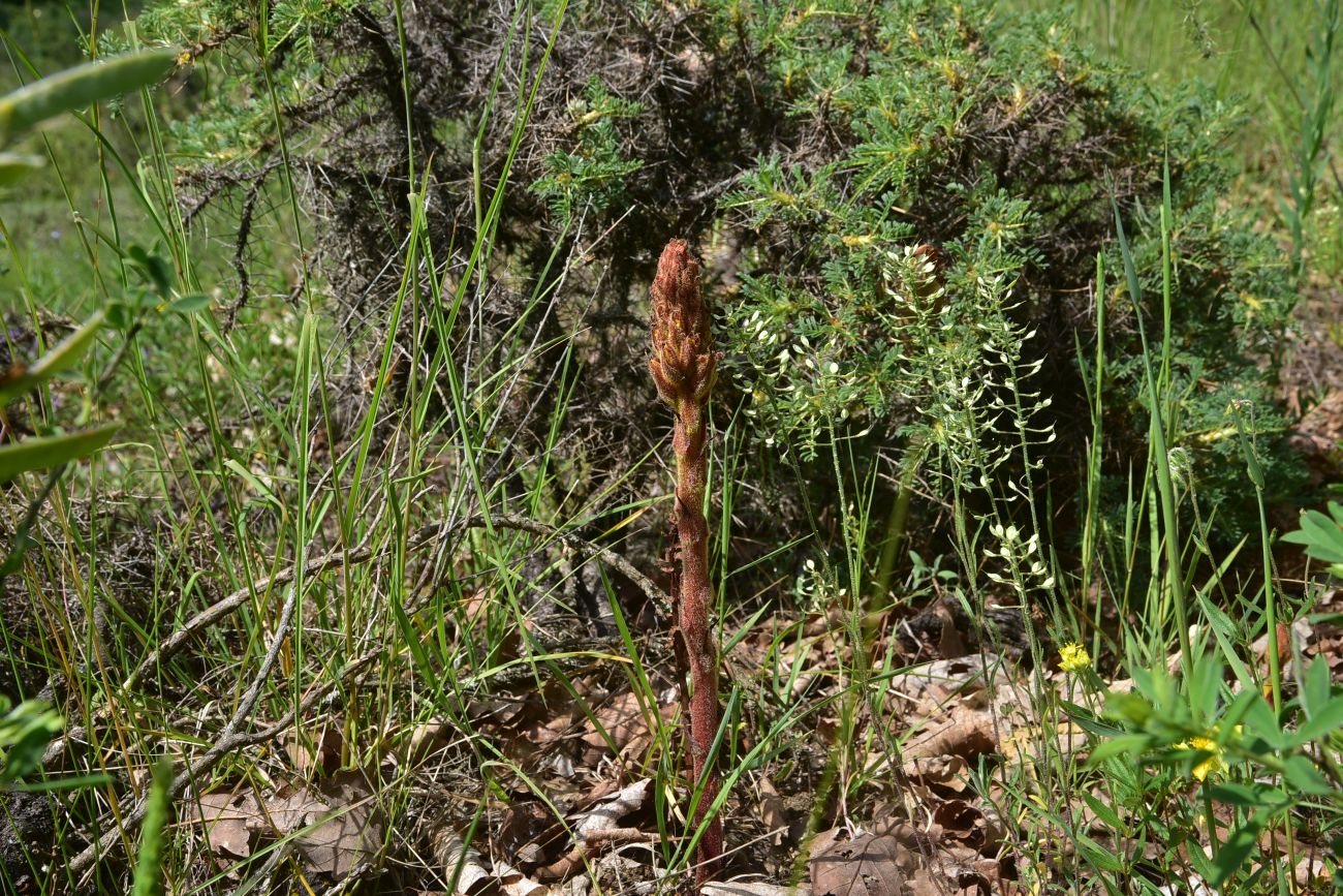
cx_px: 672
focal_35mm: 50
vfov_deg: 27.0
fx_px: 1865
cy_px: 448
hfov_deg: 39.6
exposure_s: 1/125
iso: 250
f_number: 18
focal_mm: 50
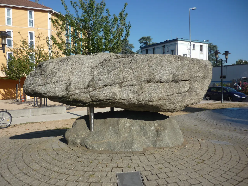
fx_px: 236
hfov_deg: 55.4
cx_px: 124
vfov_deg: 42.9
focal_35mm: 33
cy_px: 93
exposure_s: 1/250
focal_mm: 5.5
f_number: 8
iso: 100
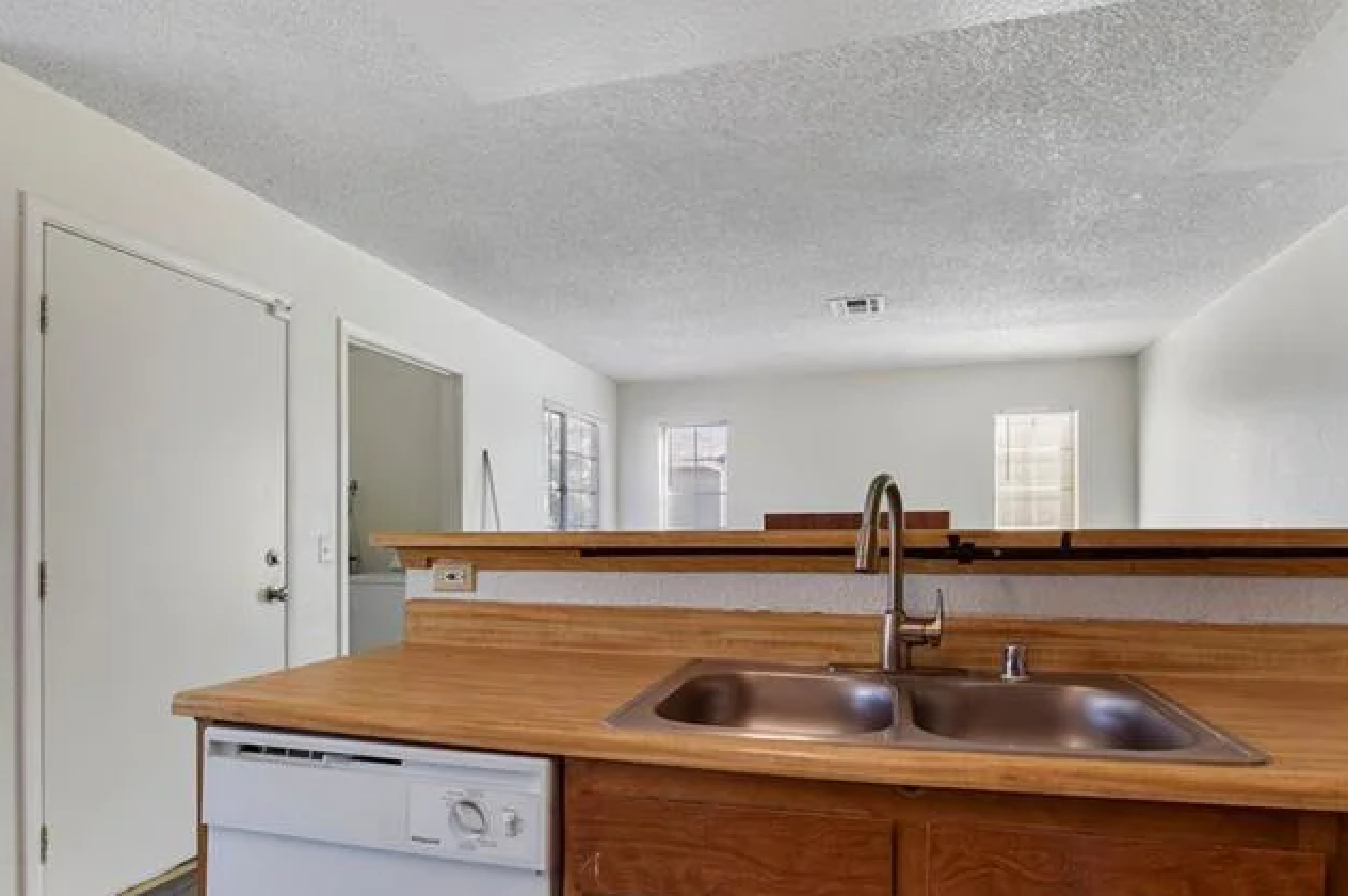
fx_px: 711
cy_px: 550
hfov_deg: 87.0
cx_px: 685
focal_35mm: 19
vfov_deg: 63.7
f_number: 8
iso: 400
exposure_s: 1/200
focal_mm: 10
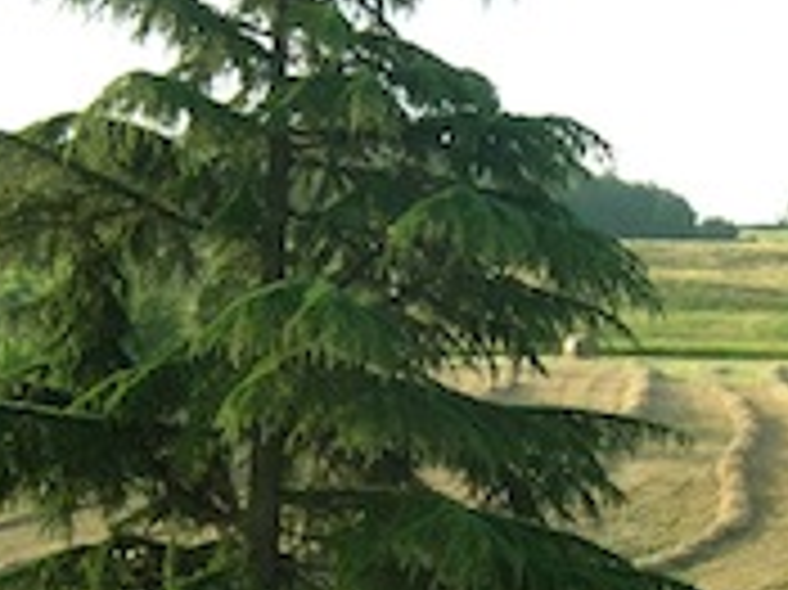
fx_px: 2912
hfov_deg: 15.4
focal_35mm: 128
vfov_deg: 11.5
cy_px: 410
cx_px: 572
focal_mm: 10.6
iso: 50
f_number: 3.2
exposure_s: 1/188
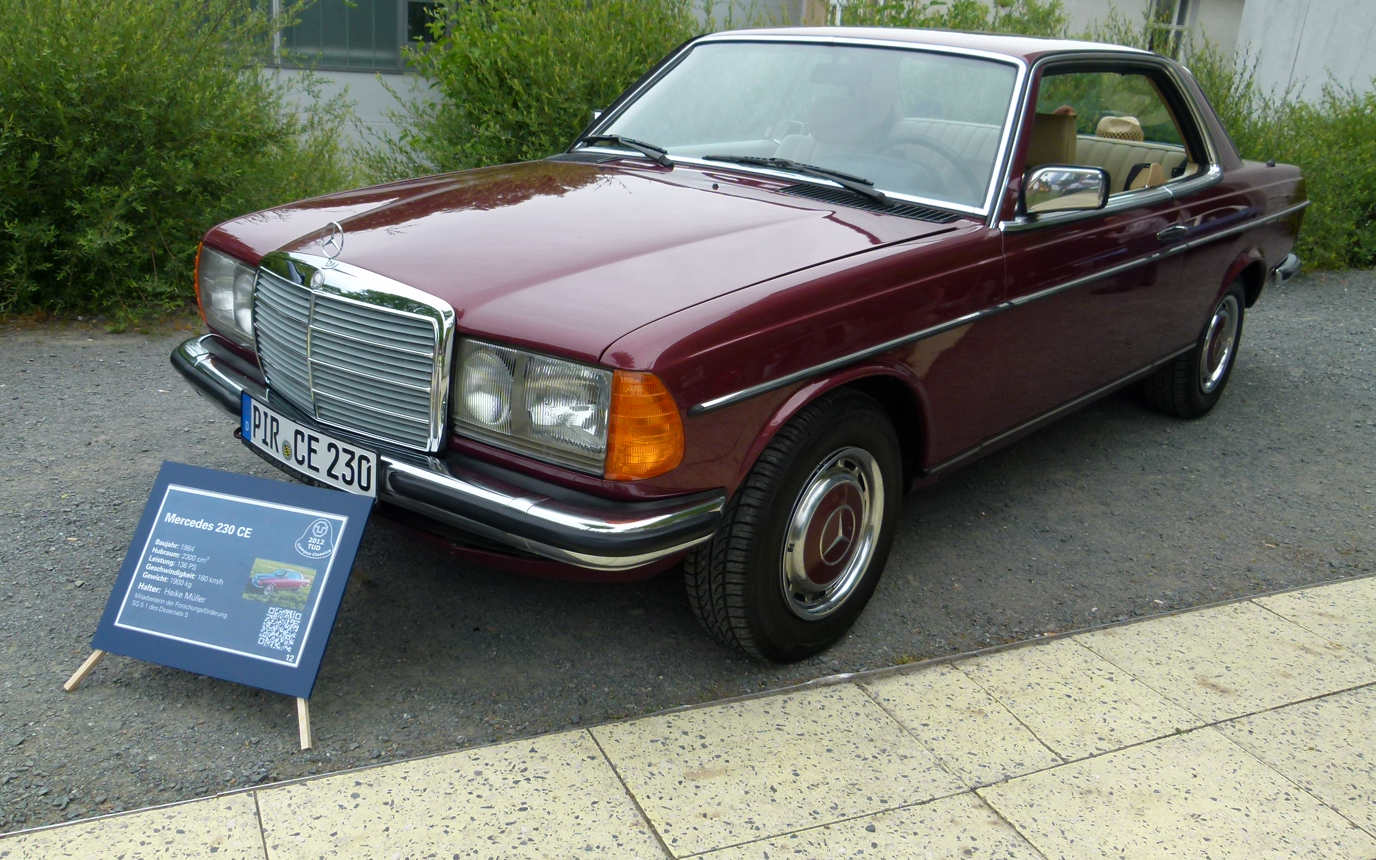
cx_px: 683
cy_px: 406
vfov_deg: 41.8
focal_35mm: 30
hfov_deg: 62.9
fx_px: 1125
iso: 100
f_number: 4
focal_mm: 5.1
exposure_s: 1/400
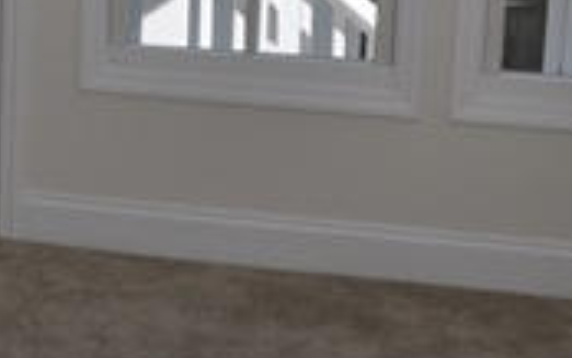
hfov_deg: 19.2
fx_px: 1575
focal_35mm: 101
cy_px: -107
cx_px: -141
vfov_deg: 12.6
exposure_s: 1/200
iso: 200
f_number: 10
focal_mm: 18
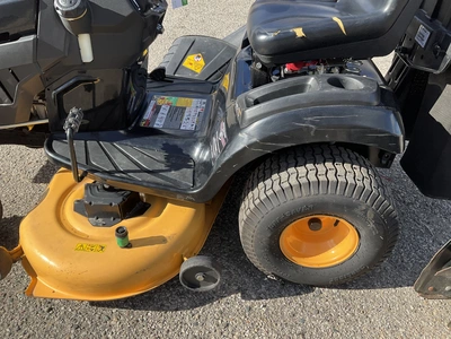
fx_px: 378
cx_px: 226
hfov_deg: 61.7
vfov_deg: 48.2
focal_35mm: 29
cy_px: 170
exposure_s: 1/739
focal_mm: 3
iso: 25
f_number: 1.8
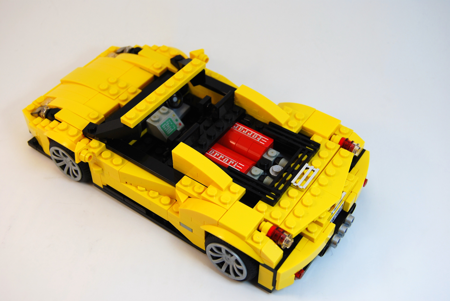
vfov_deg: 29.0
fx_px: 582
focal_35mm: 46
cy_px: 150
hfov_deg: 42.3
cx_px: 225
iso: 110
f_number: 5.6
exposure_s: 1/125
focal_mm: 31
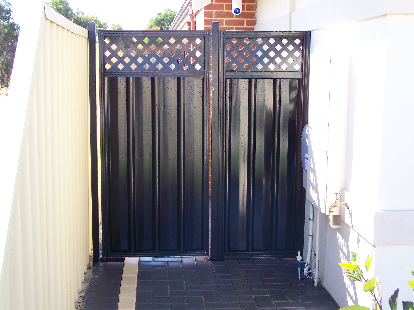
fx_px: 670
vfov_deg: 26.1
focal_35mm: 56
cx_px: 207
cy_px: 155
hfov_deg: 34.3
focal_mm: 9.3
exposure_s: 1/80
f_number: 3.1
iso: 64
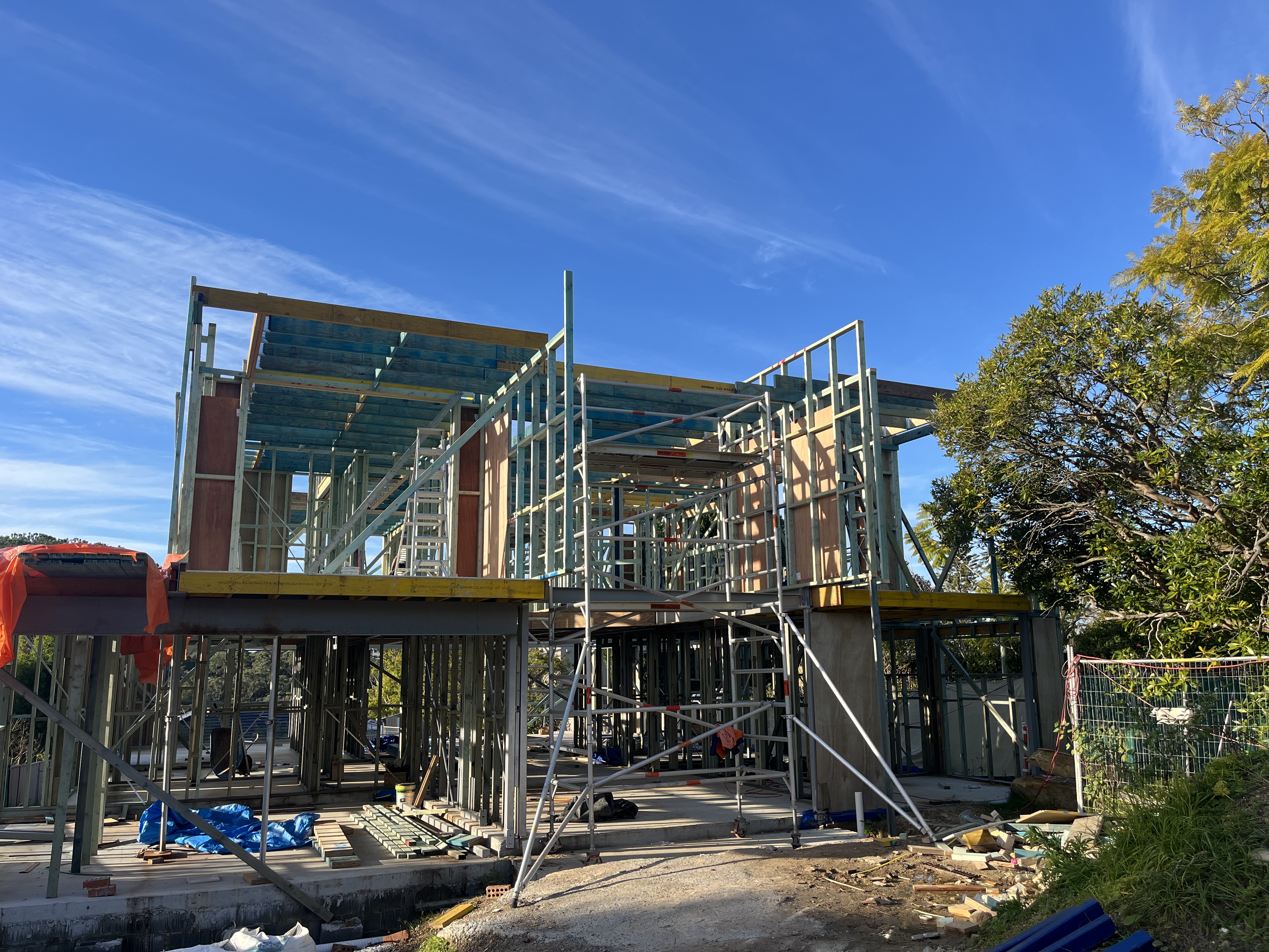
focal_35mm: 26
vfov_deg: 53.1
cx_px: 634
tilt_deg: +10.0
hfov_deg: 67.3
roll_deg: +0.7
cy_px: 476
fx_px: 953
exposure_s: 1/1404
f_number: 1.6
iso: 50
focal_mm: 5.1
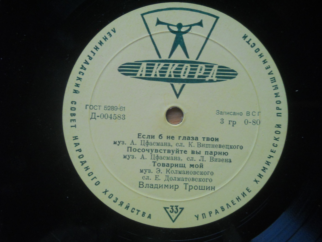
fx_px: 381
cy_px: 121
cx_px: 161
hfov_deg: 45.8
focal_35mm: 41
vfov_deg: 35.1
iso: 320
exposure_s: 1/30
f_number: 3.1
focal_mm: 6.72
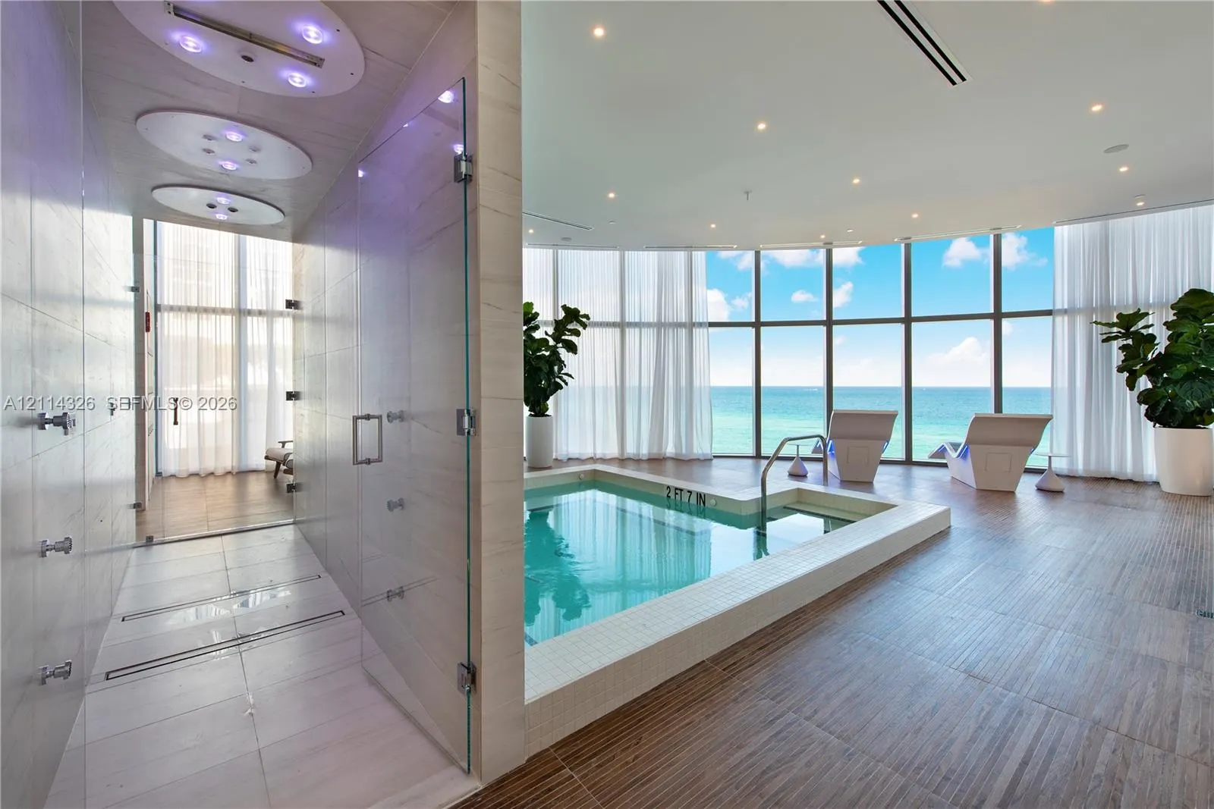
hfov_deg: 104.2
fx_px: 472
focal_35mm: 14
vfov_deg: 81.2
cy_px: 404
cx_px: 607
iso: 100
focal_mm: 14
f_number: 9
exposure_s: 1/25
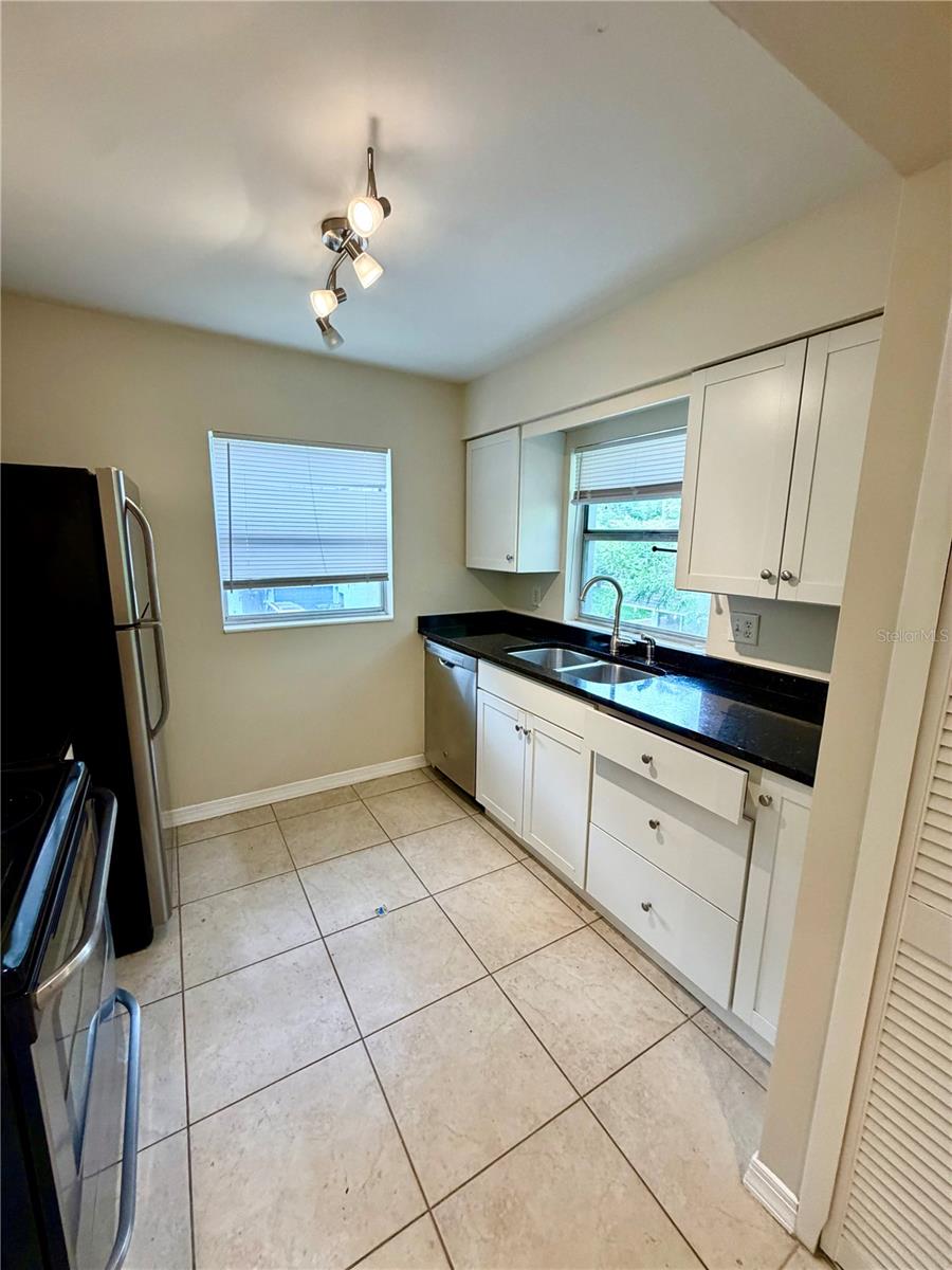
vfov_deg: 102.1
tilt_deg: -10.7
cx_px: 476
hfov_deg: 85.7
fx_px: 513
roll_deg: -2.4
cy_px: 635
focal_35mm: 14
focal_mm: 2.22
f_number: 2.2
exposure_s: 1/120
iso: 250
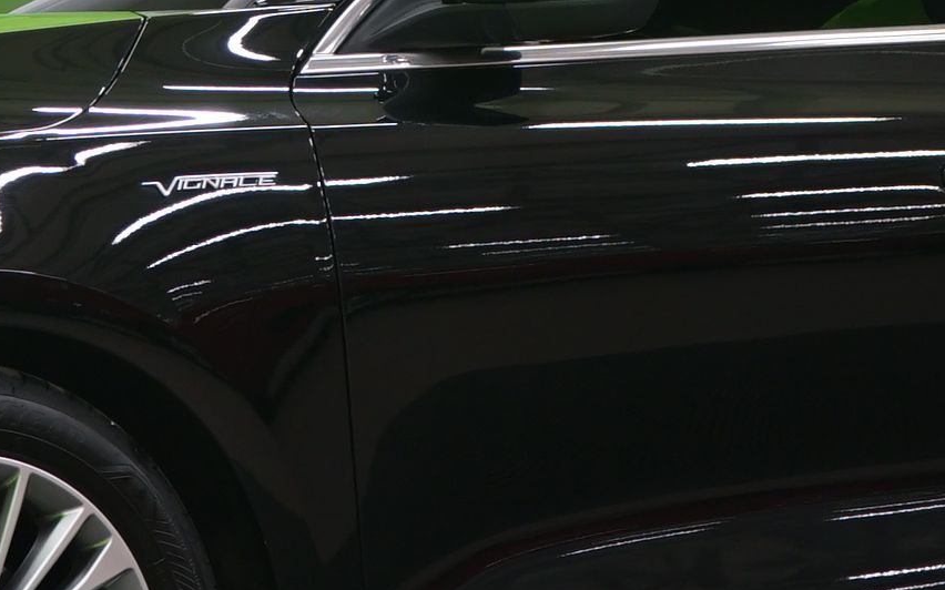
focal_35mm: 226
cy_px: -72
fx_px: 5819
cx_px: 396
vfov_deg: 5.8
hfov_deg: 9.3
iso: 400
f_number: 5
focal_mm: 48
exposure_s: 1/6
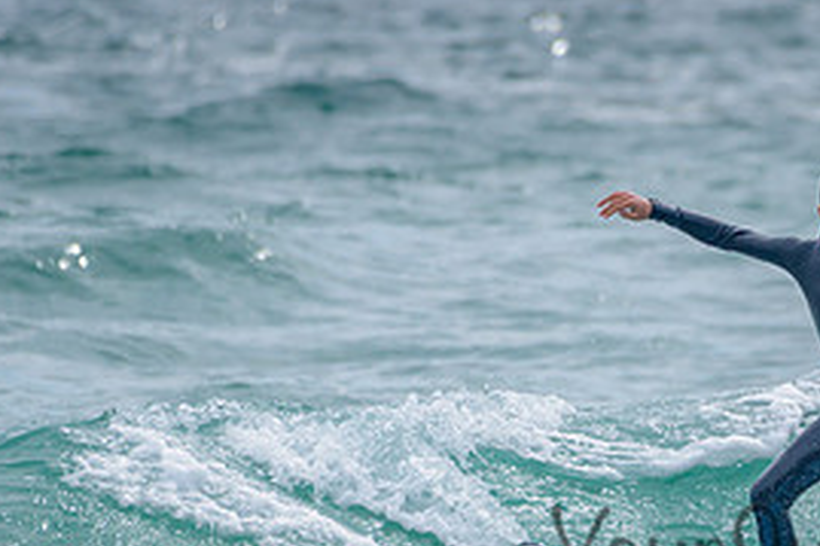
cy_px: 498
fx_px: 30070
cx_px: 882
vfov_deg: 1.0
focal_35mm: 1321
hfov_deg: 1.6
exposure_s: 1/2000
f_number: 5.6
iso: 180
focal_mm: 500
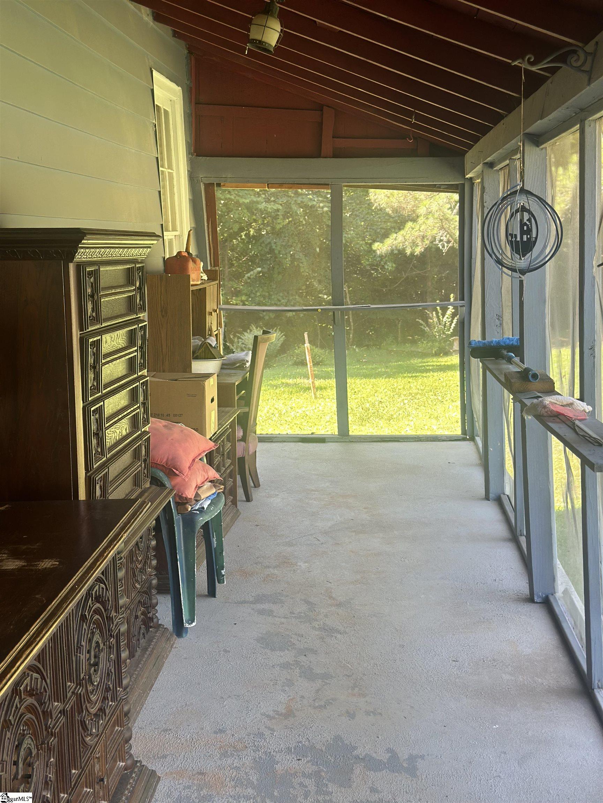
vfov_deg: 39.7
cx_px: 302
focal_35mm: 48
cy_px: 402
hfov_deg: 30.3
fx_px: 1115
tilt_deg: -9.9
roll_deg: +1.6
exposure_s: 1/121
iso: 80
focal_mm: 6.86
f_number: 1.78
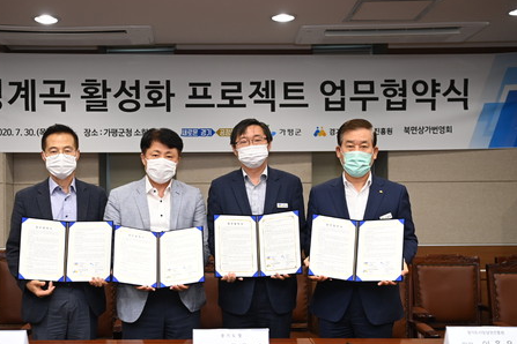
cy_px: 216
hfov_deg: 38.8
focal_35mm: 51
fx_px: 732
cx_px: 219
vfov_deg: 26.4
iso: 1000
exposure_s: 1/160
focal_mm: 38
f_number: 3.2
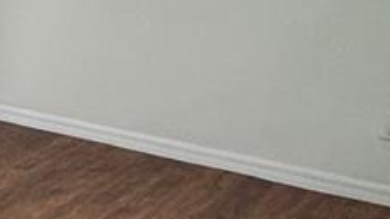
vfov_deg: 14.6
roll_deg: -0.1
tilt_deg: -24.9
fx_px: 837
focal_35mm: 81
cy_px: 231
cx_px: -316
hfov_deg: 19.5
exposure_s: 1/60
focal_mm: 2.22
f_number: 2.2
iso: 400
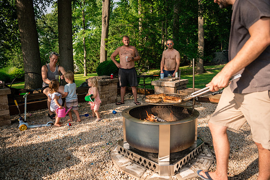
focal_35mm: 24
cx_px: 135
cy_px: 90
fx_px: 180
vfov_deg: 53.2
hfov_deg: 73.7
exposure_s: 1/1000
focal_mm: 24
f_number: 2.8
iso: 250
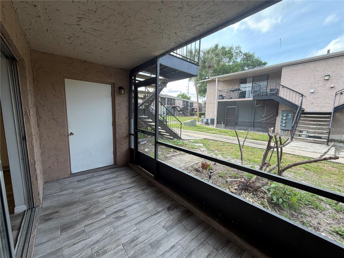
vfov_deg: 85.7
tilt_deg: -7.2
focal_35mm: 14
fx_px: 139
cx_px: 172
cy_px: 129
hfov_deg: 102.1
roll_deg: -1.0
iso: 40
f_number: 2.2
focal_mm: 2.22
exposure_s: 1/125
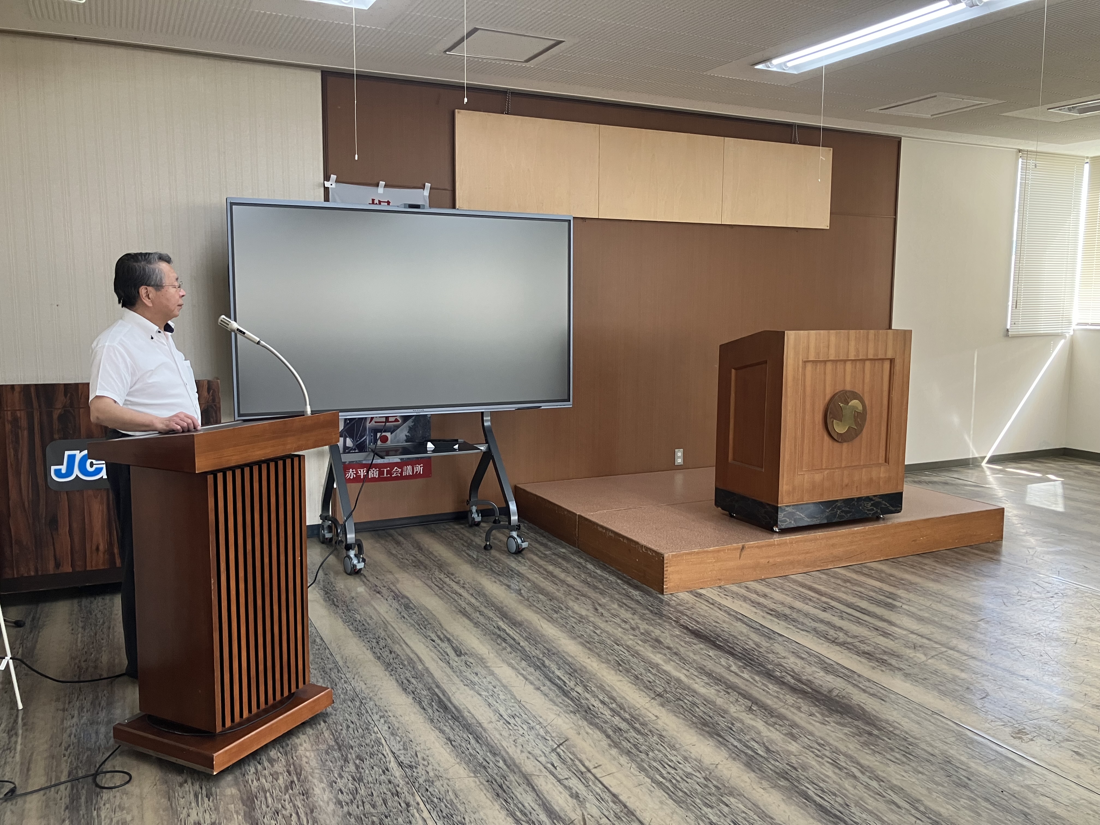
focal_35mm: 28
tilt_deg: -6.1
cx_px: 550
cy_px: 412
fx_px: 890
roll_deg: -0.2
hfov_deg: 63.4
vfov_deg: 49.7
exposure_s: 1/85
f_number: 1.8
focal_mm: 3.99
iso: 80
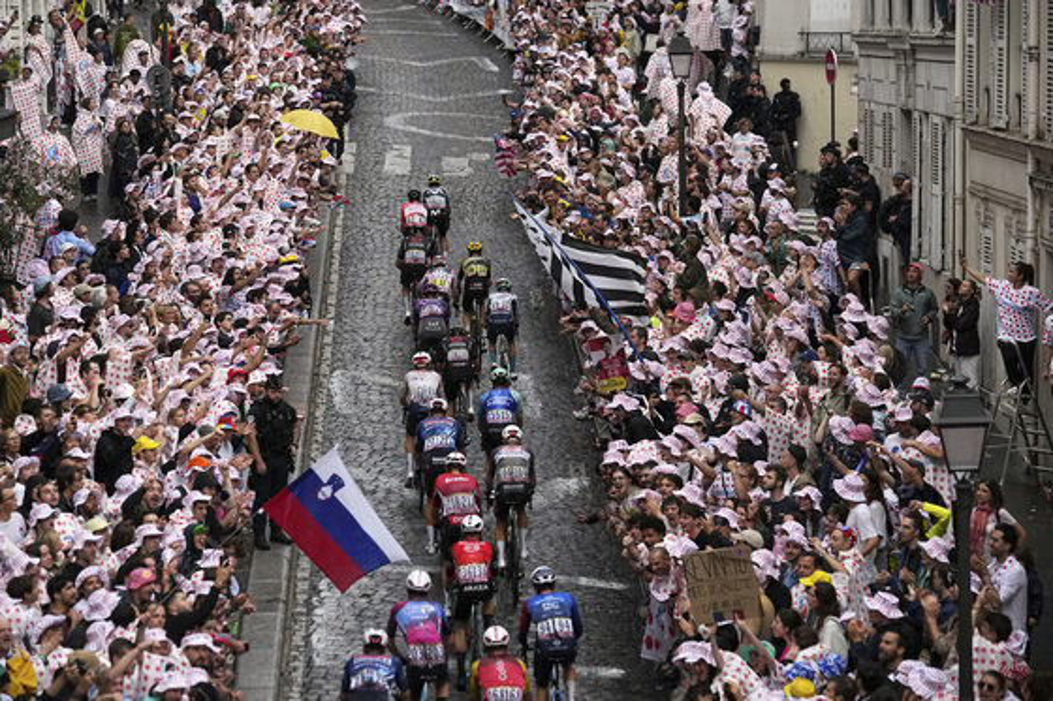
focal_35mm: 117
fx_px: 3421
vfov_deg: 11.7
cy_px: 350
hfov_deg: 17.5
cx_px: 526
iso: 2000
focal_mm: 117
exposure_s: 1/800
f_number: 5.6
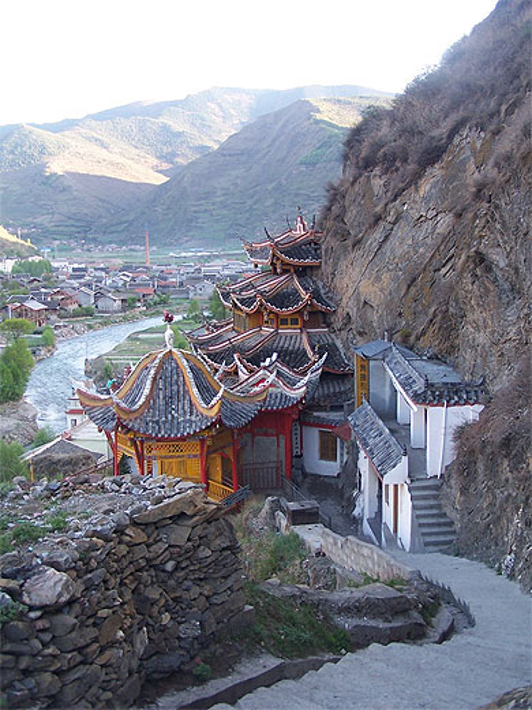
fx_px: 984
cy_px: 355
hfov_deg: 30.3
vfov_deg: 39.7
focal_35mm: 48
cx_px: 266
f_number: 3.2
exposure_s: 1/45
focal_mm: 8
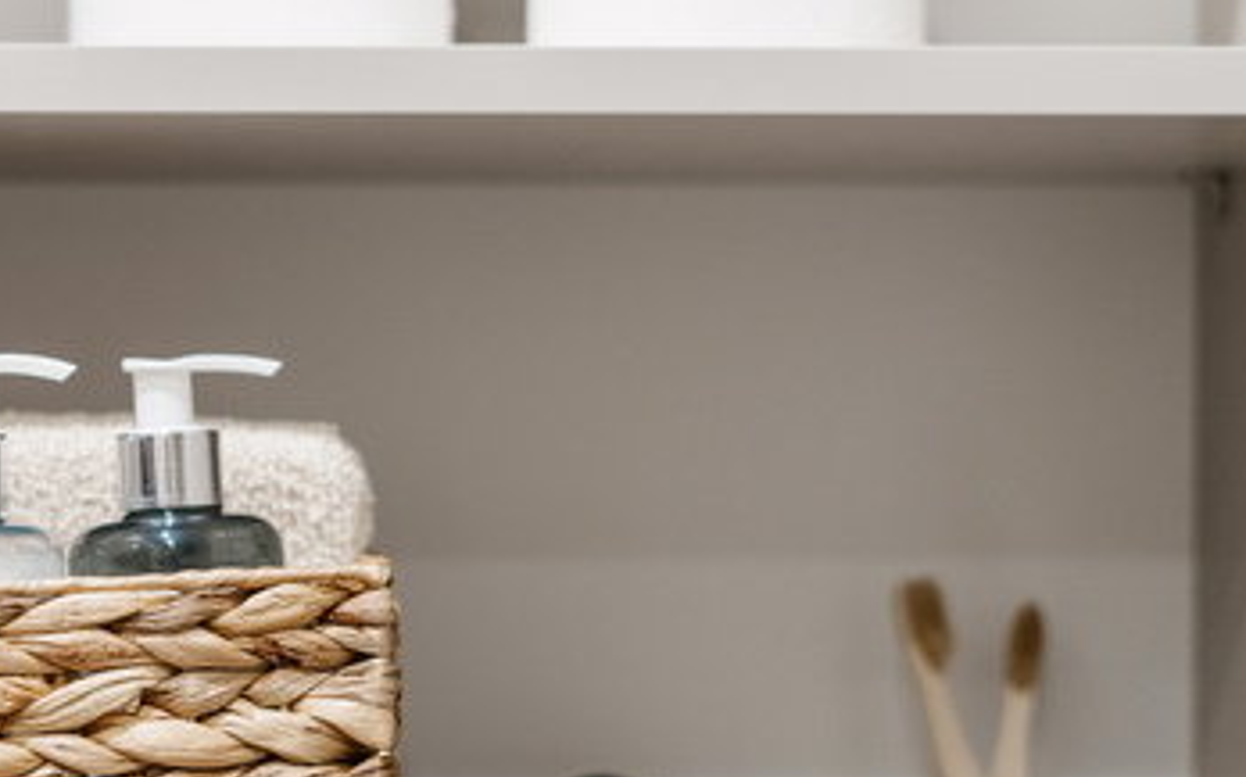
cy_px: 569
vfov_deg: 12.3
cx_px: 218
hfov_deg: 19.4
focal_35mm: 106
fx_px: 3597
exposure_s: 1/100
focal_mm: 50
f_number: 2.2
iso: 640
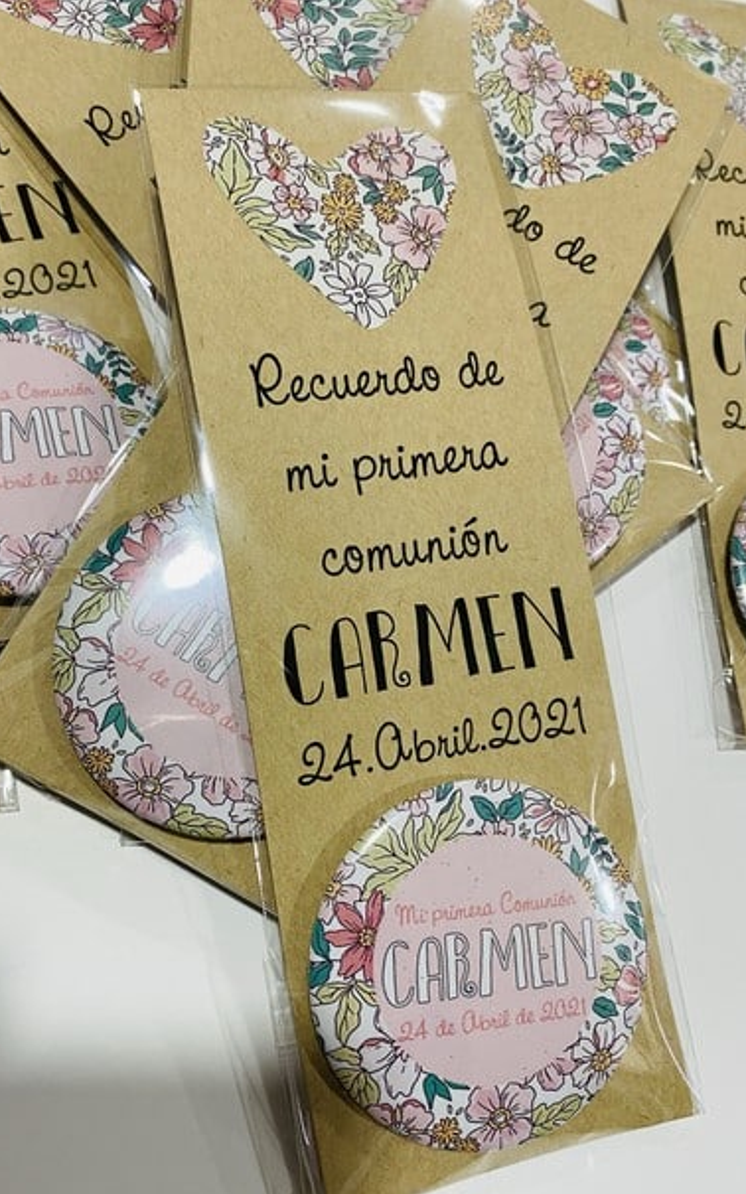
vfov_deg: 66.5
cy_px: 604
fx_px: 911
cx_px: 338
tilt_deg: -70.0
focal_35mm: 28
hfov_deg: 44.5
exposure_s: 1/50
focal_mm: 4.25
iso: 125
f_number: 1.8
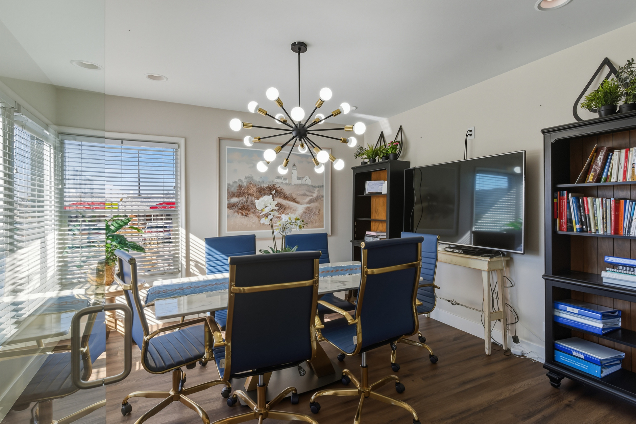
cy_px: 205
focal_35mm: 18
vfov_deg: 67.4
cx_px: 322
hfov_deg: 90.0
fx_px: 318
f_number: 8
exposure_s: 1/200
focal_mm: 17
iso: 100
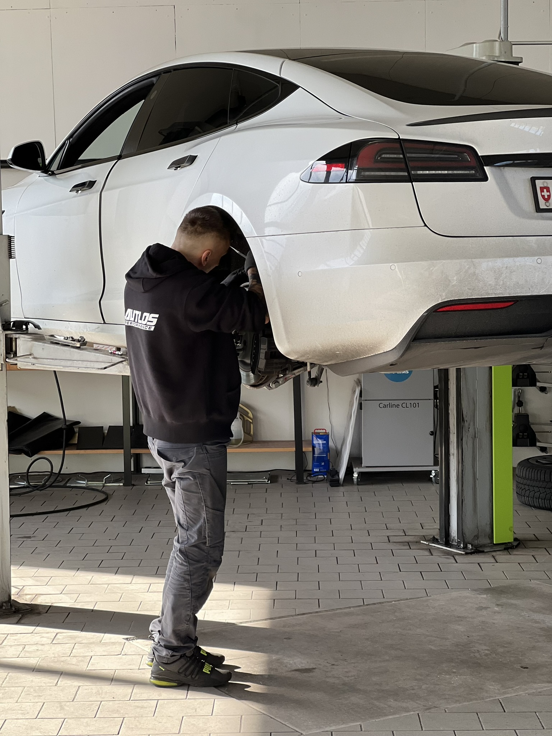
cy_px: 368
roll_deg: +0.7
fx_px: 1637
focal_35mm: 77
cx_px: 276
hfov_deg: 19.1
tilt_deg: -3.6
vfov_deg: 25.3
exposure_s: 1/121
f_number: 2.8
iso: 64
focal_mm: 9
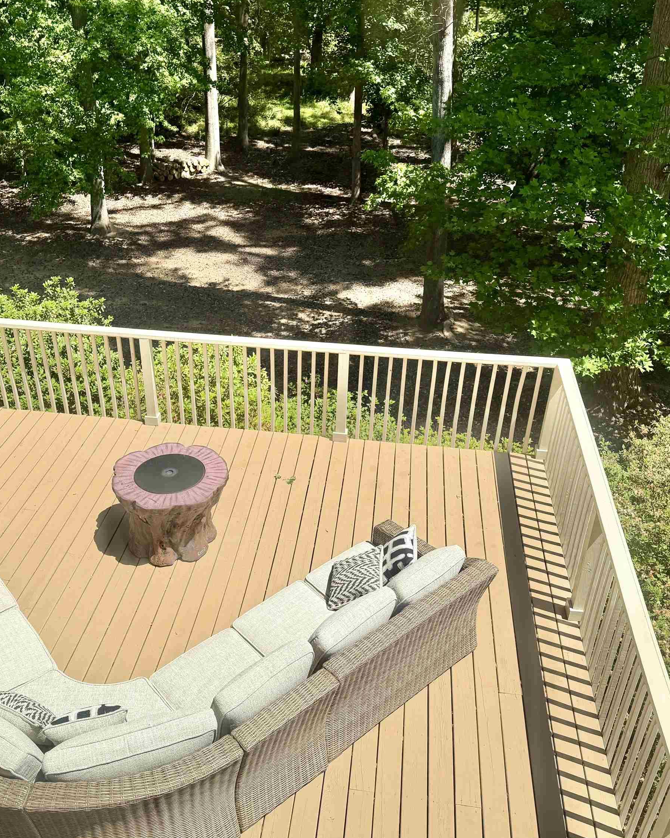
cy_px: 420
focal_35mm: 32
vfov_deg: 55.7
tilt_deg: -31.5
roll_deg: +0.5
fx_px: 793
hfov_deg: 45.6
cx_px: 278
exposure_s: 1/3584
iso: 80
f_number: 1.78
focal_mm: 6.76
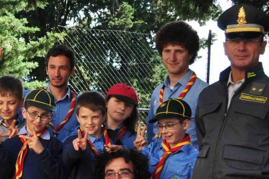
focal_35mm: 132
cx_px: -173
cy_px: 162
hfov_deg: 14.2
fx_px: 985
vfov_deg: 10.3
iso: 200
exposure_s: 1/80
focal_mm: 24
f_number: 8
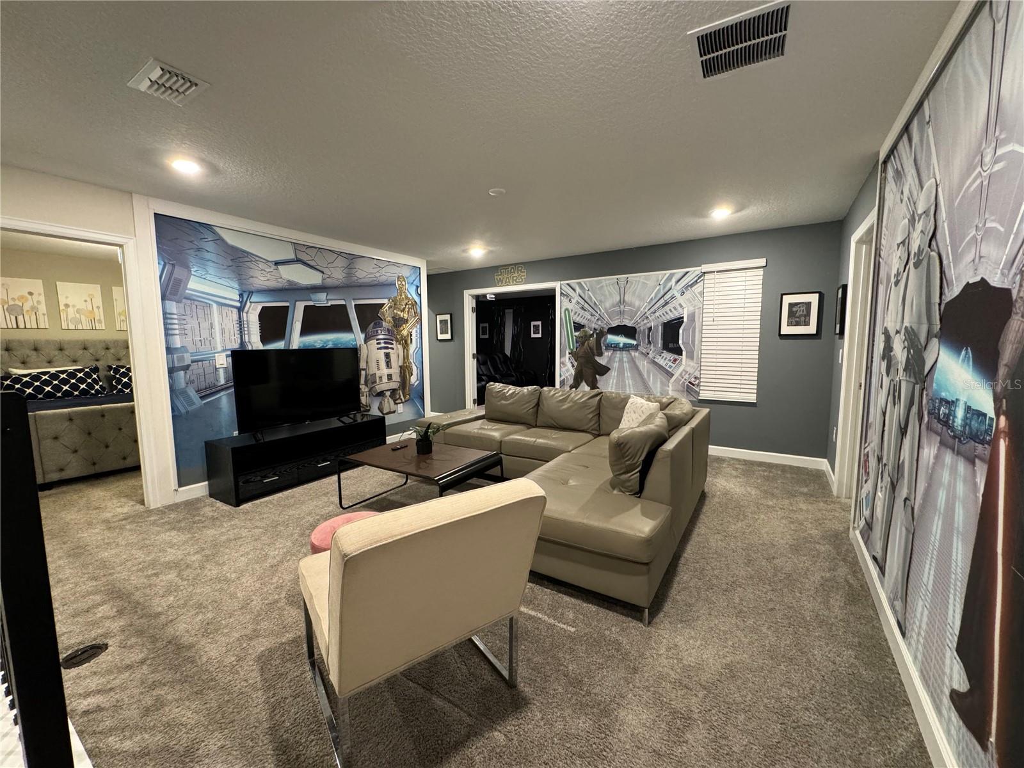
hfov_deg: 102.1
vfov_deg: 85.7
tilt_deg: -6.4
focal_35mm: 14
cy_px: 384
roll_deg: +0.6
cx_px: 512
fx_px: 414
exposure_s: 1/60
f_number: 2.2
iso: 640
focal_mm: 2.22
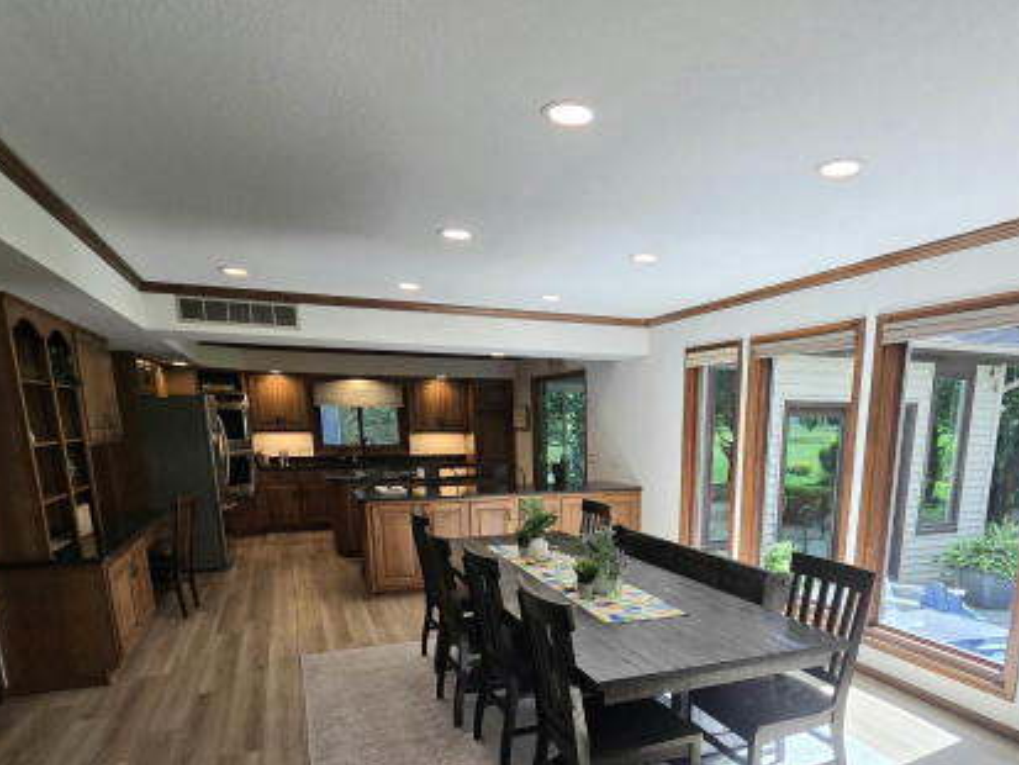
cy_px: 595
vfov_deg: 59.3
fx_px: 618
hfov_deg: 78.3
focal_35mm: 21
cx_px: 596
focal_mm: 2.2
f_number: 2.2
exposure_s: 1/139
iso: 50
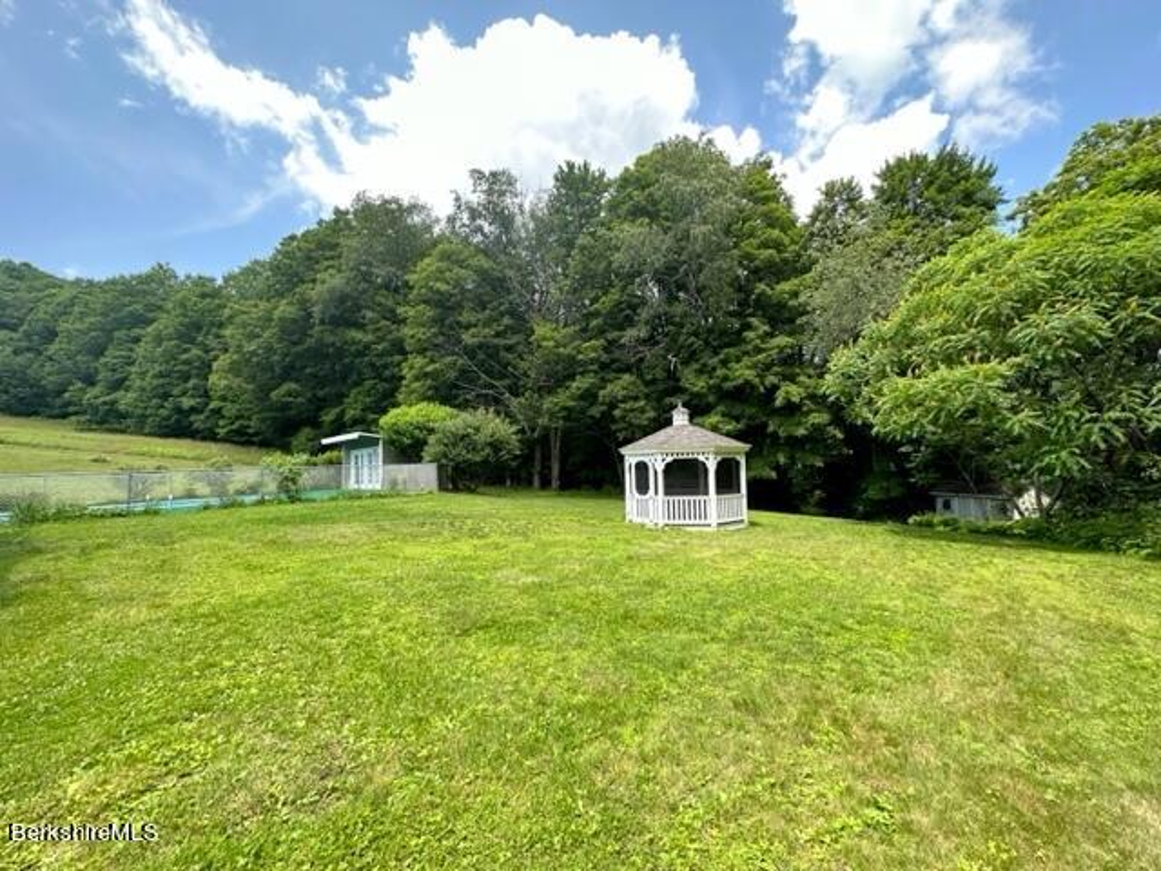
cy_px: 436
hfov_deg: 102.1
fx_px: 470
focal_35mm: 14
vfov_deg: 85.7
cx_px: 580
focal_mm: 2.22
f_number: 2.2
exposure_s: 1/342
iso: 40
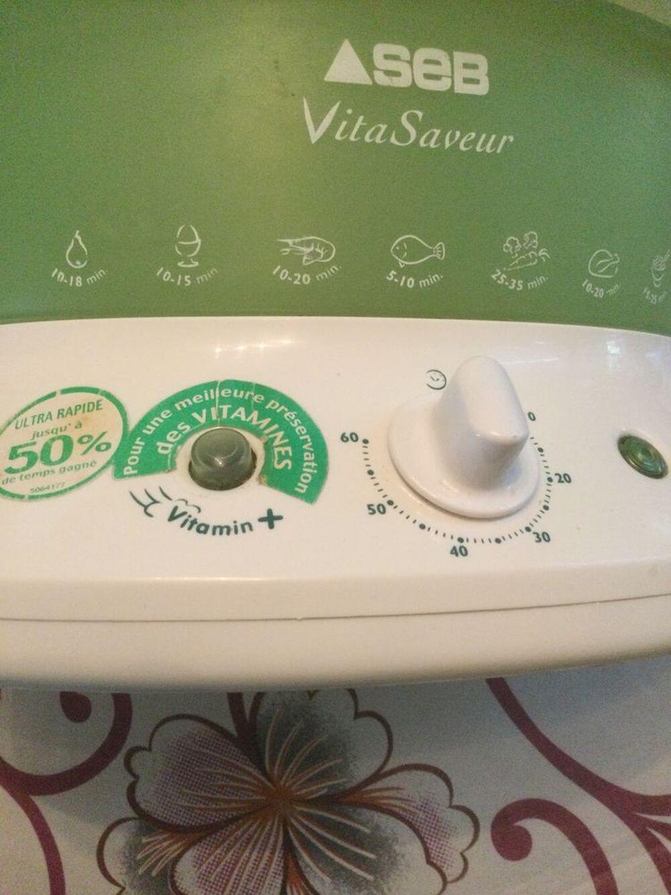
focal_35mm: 31
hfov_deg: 45.4
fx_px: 801
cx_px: 336
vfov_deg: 58.3
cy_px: 448
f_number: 2.4
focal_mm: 3.3
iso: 250
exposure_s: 1/33
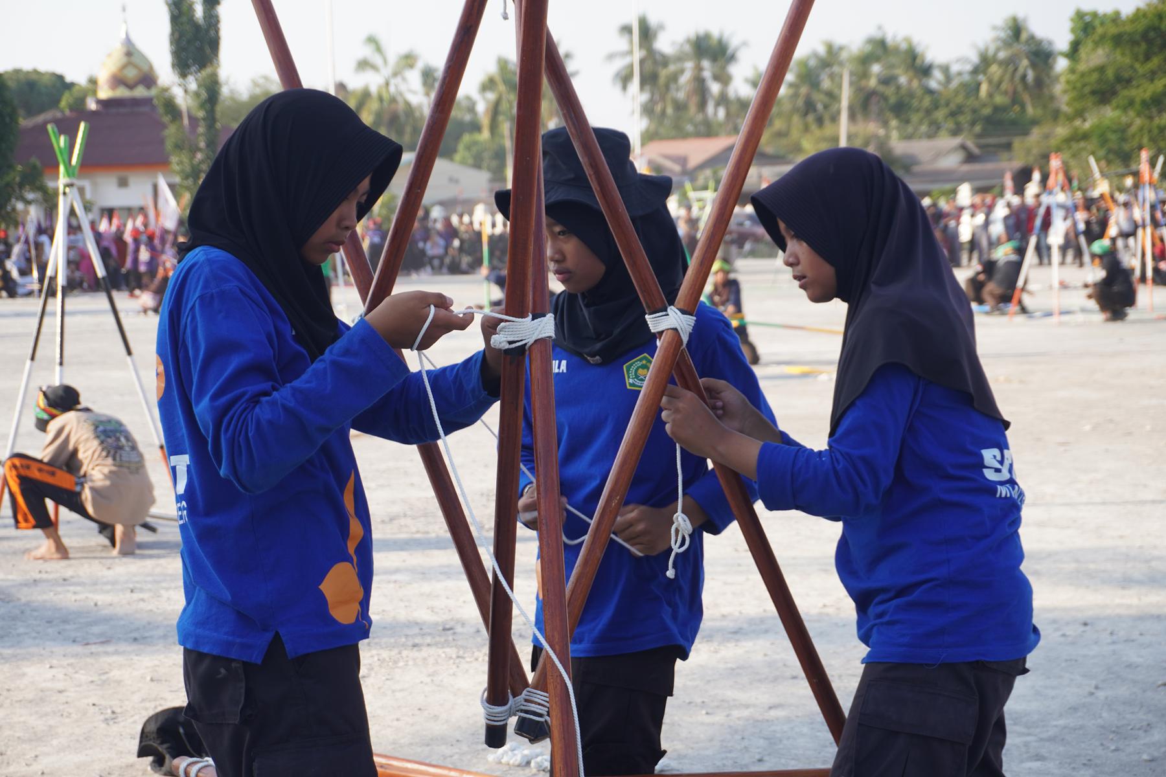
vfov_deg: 20.6
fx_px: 2137
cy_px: 388
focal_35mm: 66
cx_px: 583
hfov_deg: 30.5
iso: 100
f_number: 5.6
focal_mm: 44
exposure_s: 1/200
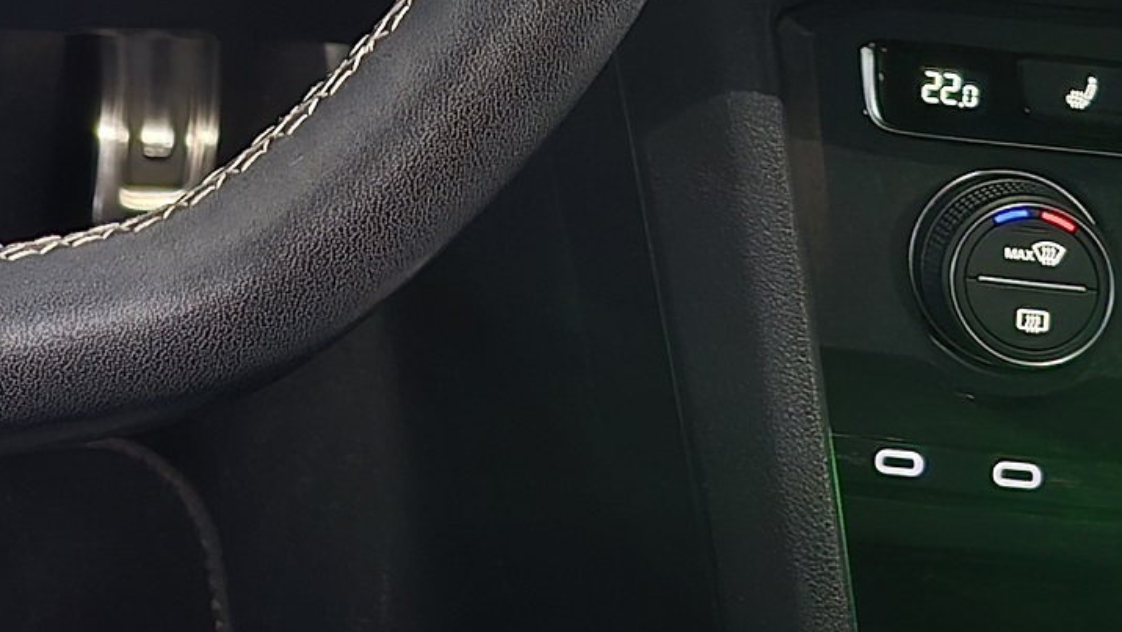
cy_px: -718
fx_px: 2499
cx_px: -266
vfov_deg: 12.3
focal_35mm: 84
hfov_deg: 23.0
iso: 2000
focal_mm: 6.3
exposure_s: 1/24
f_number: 1.7
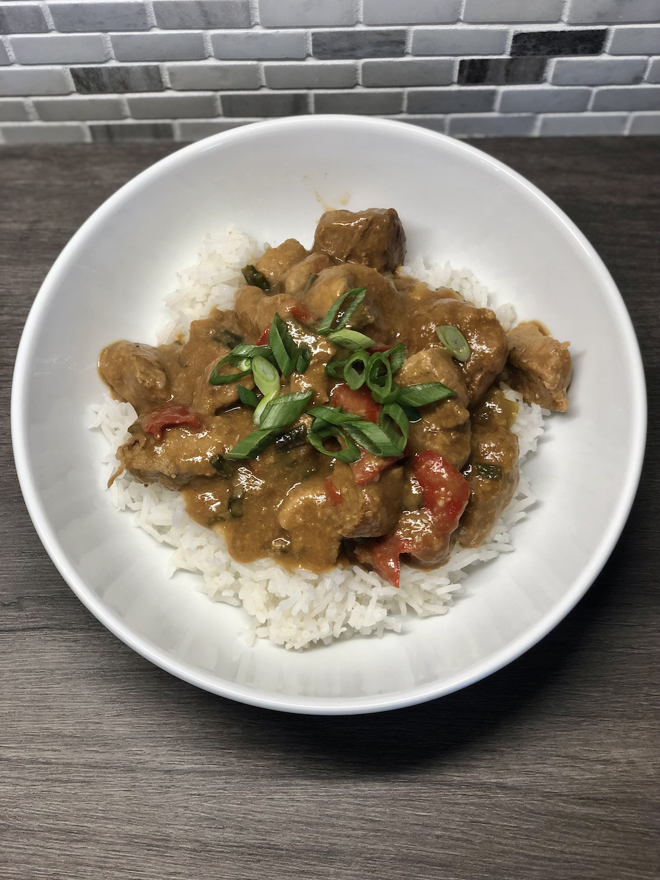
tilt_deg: -70.5
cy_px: 440
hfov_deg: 28.0
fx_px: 1322
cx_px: 330
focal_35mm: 52
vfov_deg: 36.8
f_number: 2.4
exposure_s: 1/60
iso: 50
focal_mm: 6
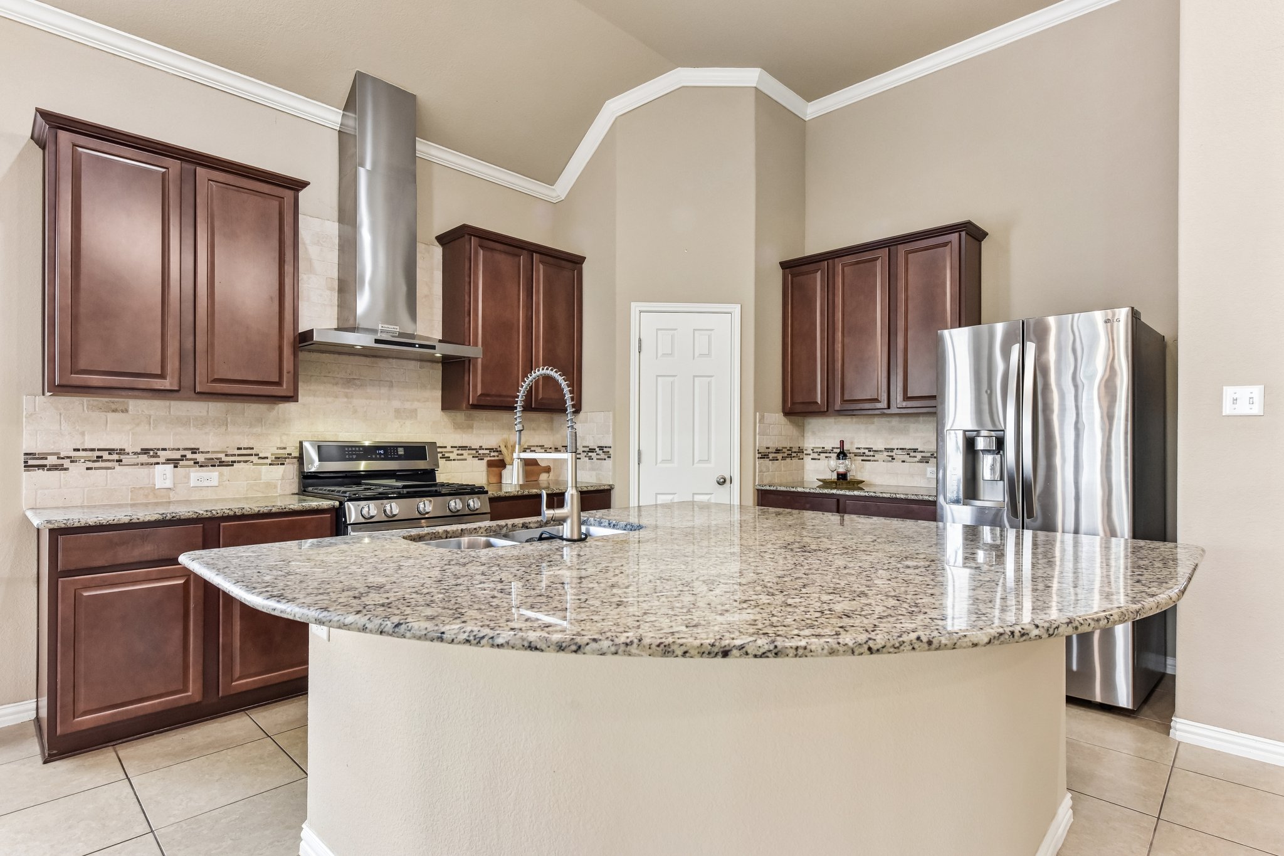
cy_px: 428
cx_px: 642
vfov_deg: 67.4
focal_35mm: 18
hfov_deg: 90.0
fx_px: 642
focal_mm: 18
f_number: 8
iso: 900
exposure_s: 1/20
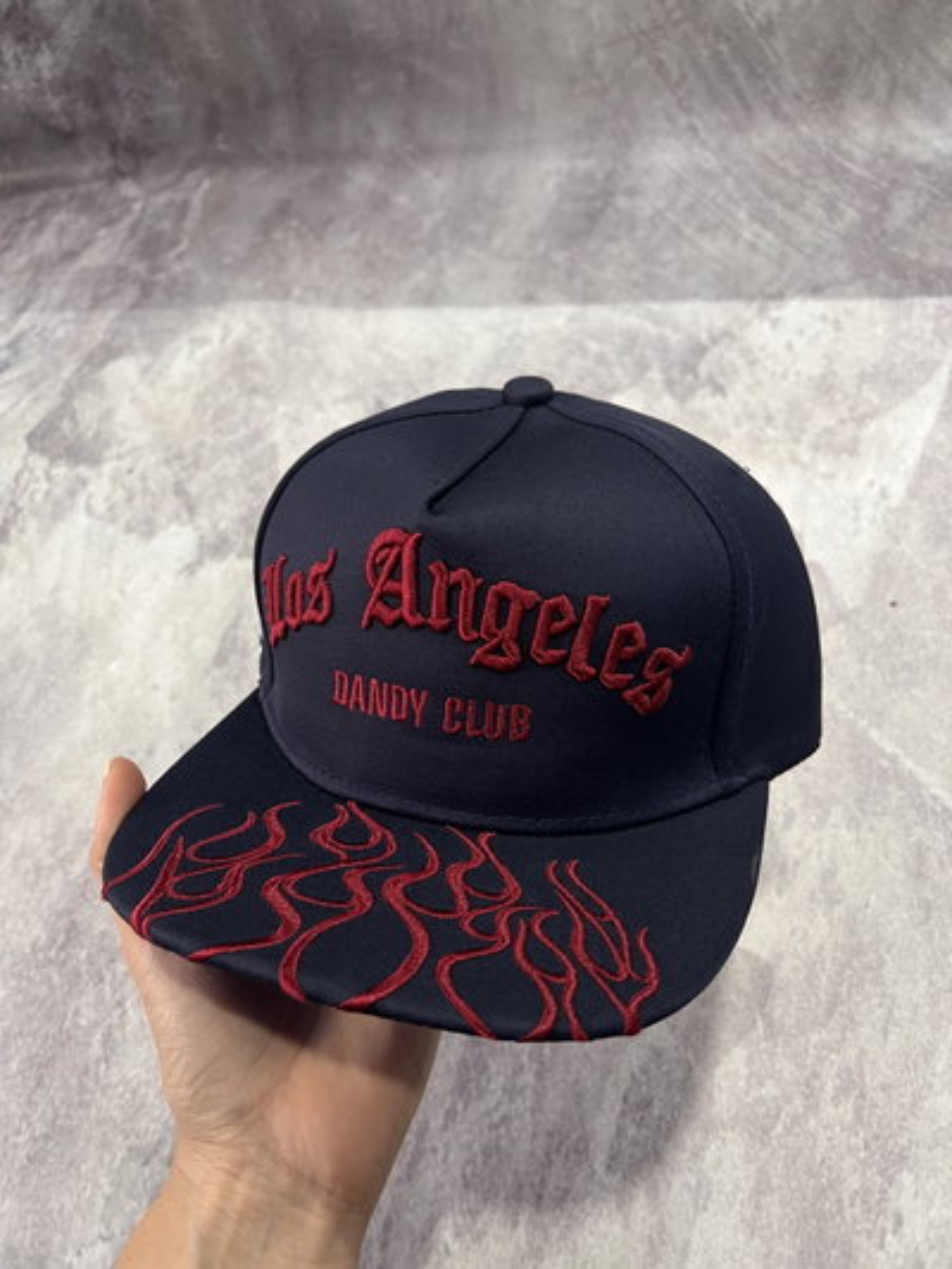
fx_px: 953
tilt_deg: -53.4
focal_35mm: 26
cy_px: 634
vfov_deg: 67.3
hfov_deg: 53.1
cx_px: 476
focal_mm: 5.7
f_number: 1.5
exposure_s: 1/50
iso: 200
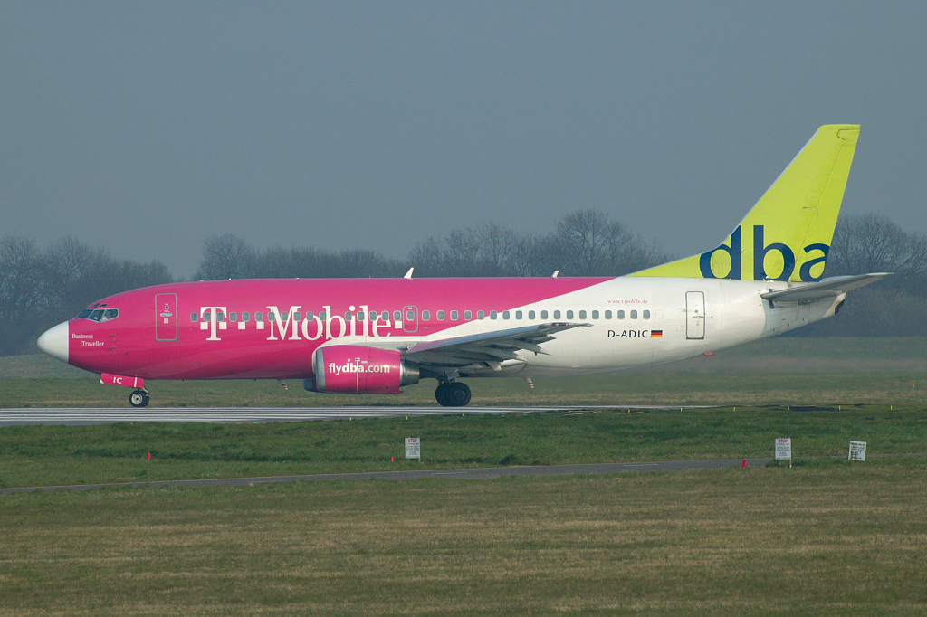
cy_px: 308
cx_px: 464
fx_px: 8880
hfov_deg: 6.0
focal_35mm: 345
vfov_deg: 4.0
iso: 200
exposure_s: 1/1000
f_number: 8
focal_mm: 230
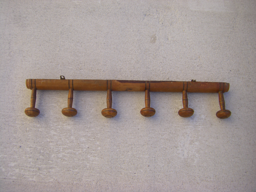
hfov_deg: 49.0
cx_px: 128
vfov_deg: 37.7
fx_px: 281
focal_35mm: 38
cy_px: 96
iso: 64
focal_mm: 6.3
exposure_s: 1/200
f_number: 3.5
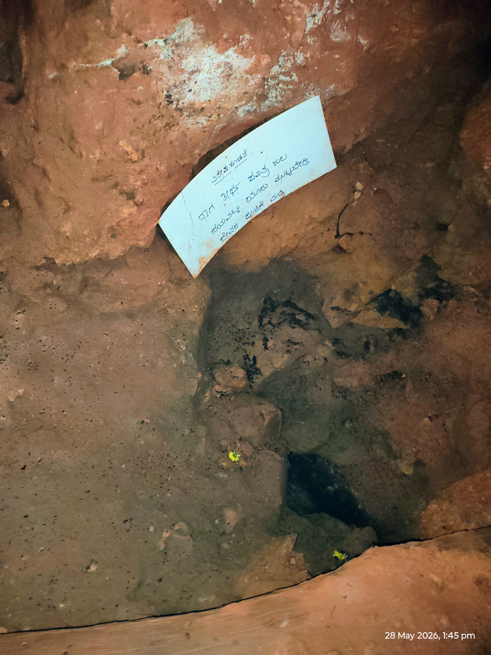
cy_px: 328
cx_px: 246
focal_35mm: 25
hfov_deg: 54.9
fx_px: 473
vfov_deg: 69.4
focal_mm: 5.89
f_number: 1.4
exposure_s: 1/30
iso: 3575
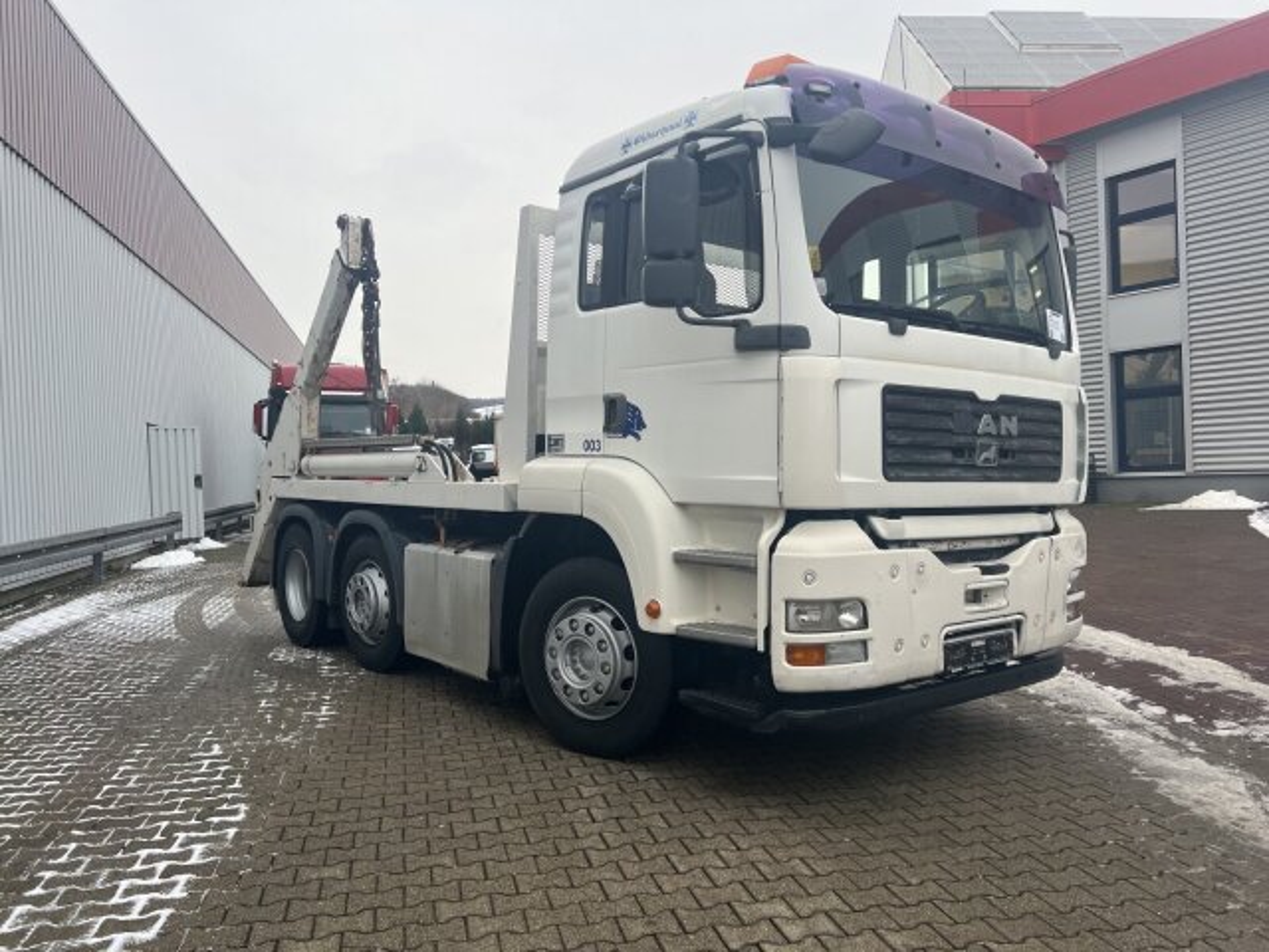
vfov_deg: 53.1
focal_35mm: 26
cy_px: 476
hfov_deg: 67.3
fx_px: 953
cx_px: 634
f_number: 1.5
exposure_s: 1/347
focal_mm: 5.7
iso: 50
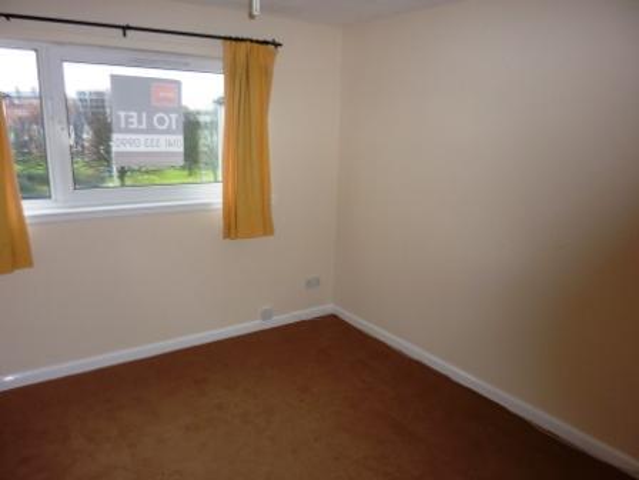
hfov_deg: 69.4
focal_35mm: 25
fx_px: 461
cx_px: 320
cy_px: 240
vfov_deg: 54.9
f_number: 3.3
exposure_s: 1/30
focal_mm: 4.1
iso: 125
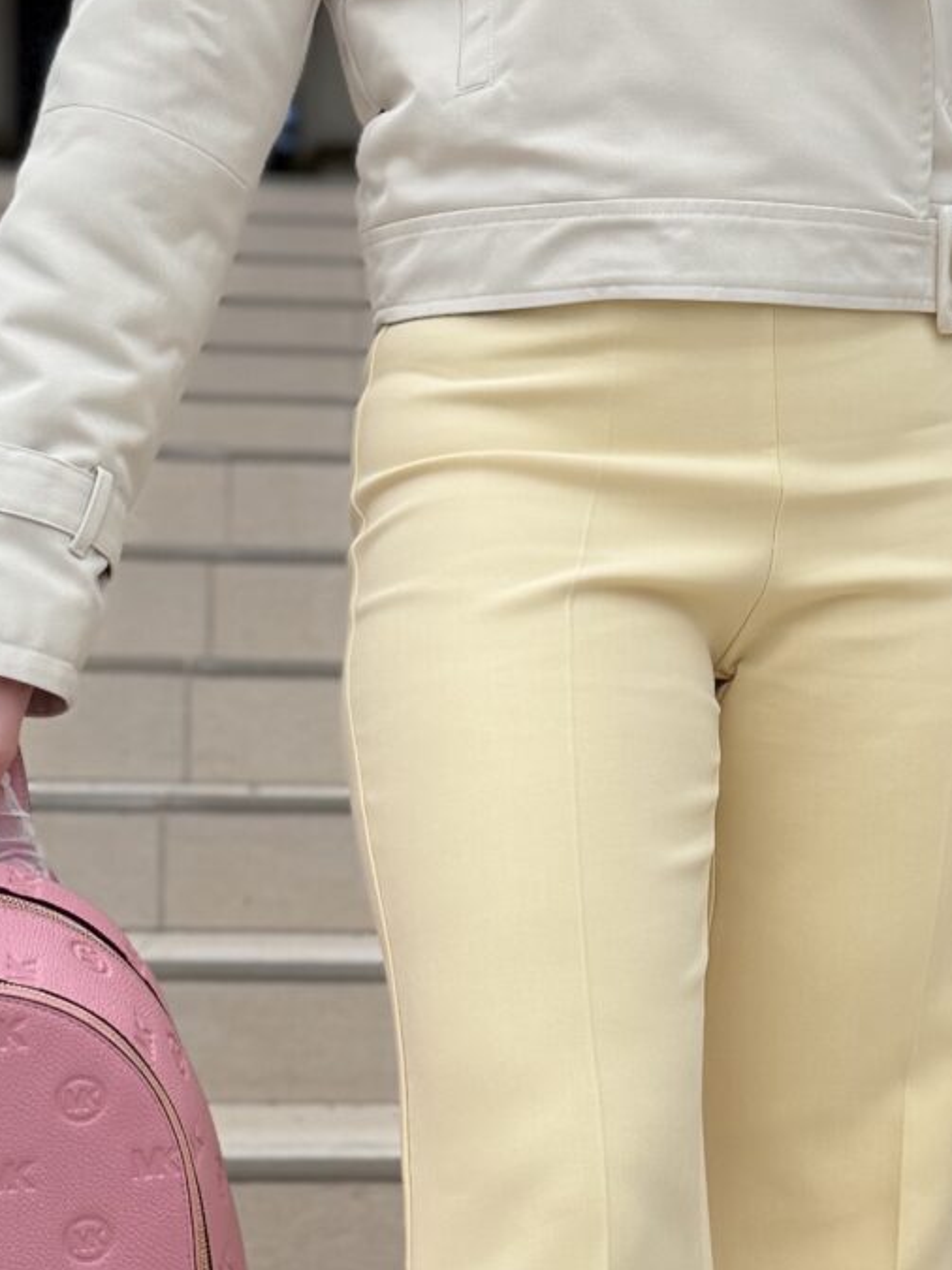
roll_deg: -1.4
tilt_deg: -0.5
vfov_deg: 21.5
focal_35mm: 91
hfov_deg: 16.2
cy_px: 850
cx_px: 709
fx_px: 3338
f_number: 1.78
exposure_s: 1/4975
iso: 100
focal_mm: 6.76
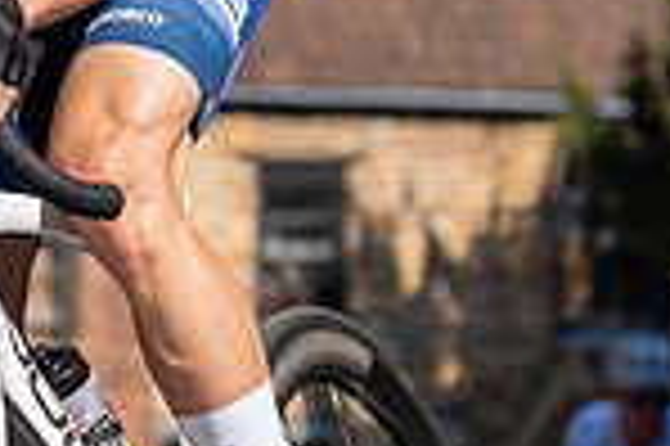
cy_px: 75
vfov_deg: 3.6
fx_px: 7102
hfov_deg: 5.4
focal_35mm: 382
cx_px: -239
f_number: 3.5
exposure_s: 1/1000
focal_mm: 70
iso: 100
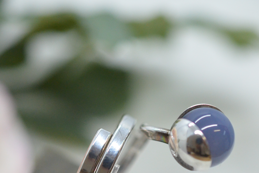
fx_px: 777
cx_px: 177
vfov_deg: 12.6
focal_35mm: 108
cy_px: 144
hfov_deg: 18.9
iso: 2500
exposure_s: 1/2500
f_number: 3.5
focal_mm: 40
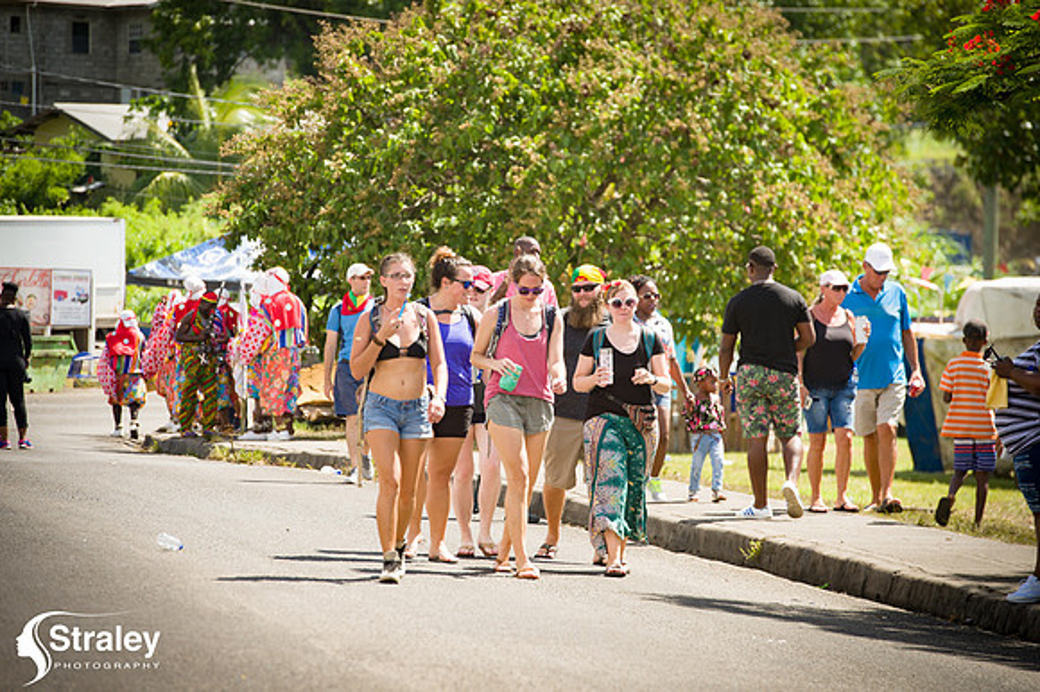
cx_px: 520
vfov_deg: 7.2
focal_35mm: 190
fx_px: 5486
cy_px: 346
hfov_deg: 10.8
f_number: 6.3
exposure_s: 1/160
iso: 100
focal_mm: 190
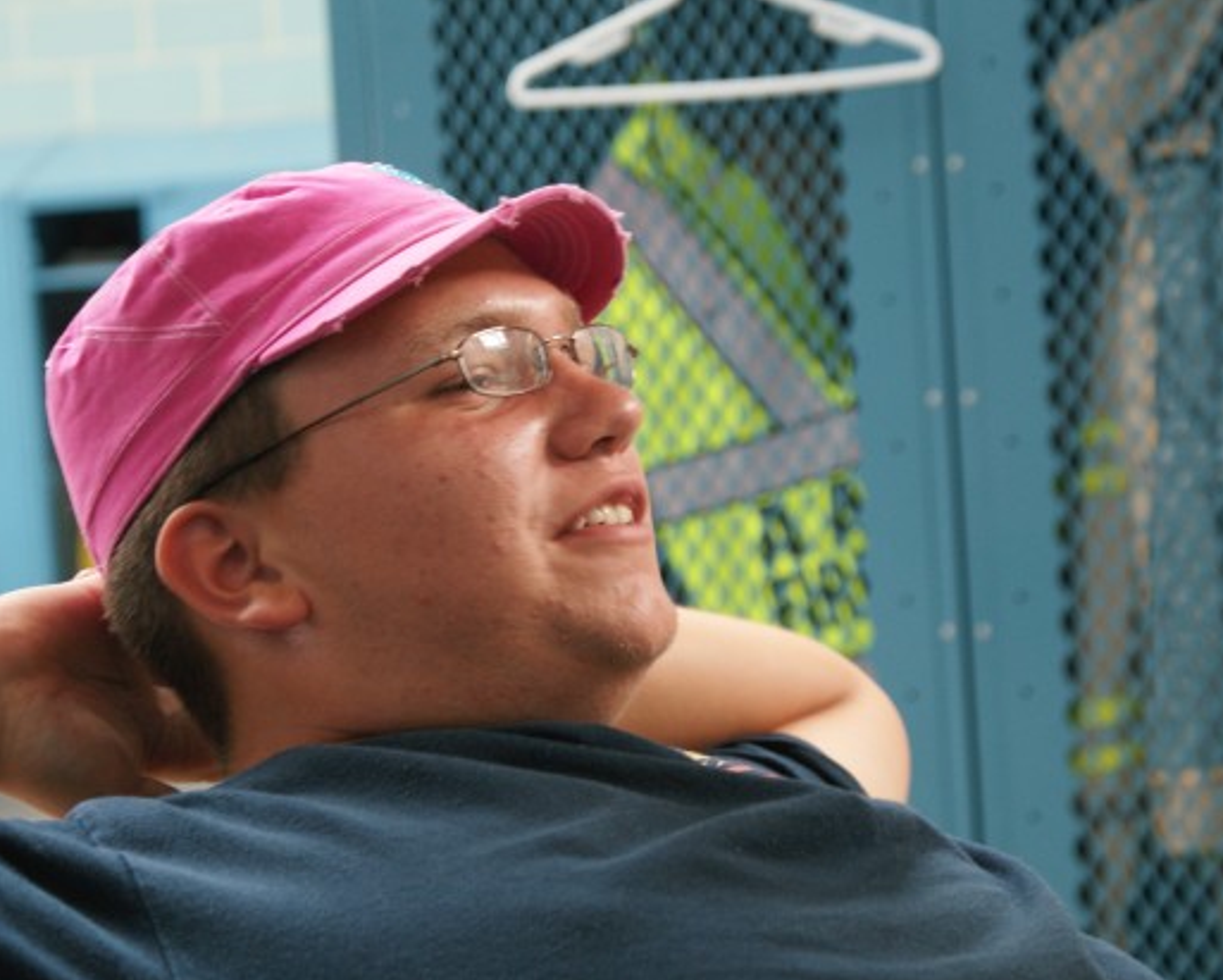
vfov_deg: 12.6
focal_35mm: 123
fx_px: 4455
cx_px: 591
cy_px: 505
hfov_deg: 15.6
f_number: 5.6
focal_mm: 70
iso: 400
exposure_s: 1/4
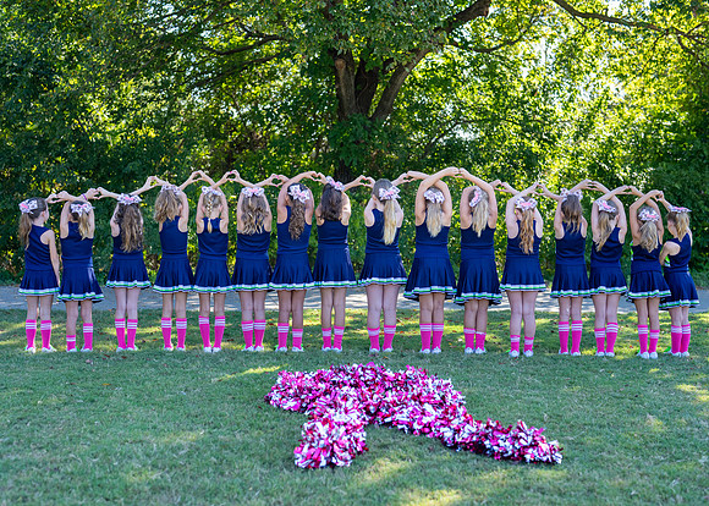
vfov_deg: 25.2
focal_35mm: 56
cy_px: 269
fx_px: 1131
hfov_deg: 34.8
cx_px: 360
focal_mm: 50
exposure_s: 1/1250
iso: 250
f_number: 2.2
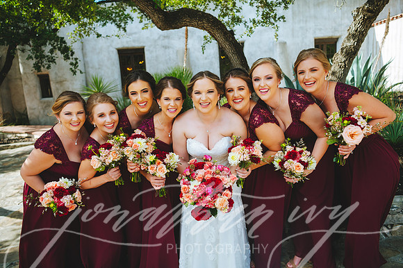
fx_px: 269
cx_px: 202
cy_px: 134
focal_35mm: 24
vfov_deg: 53.1
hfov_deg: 73.8
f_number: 2.8
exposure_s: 1/800
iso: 160
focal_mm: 24
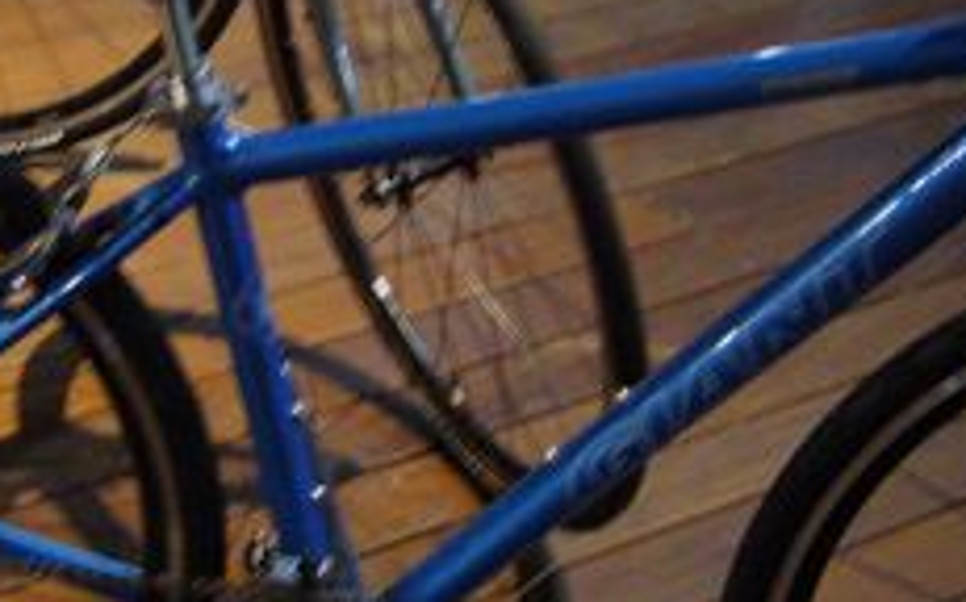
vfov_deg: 12.6
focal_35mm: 103
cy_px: 109
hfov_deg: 20.1
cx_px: 293
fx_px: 2710
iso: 200
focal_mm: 5.8
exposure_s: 1/8
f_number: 2.8
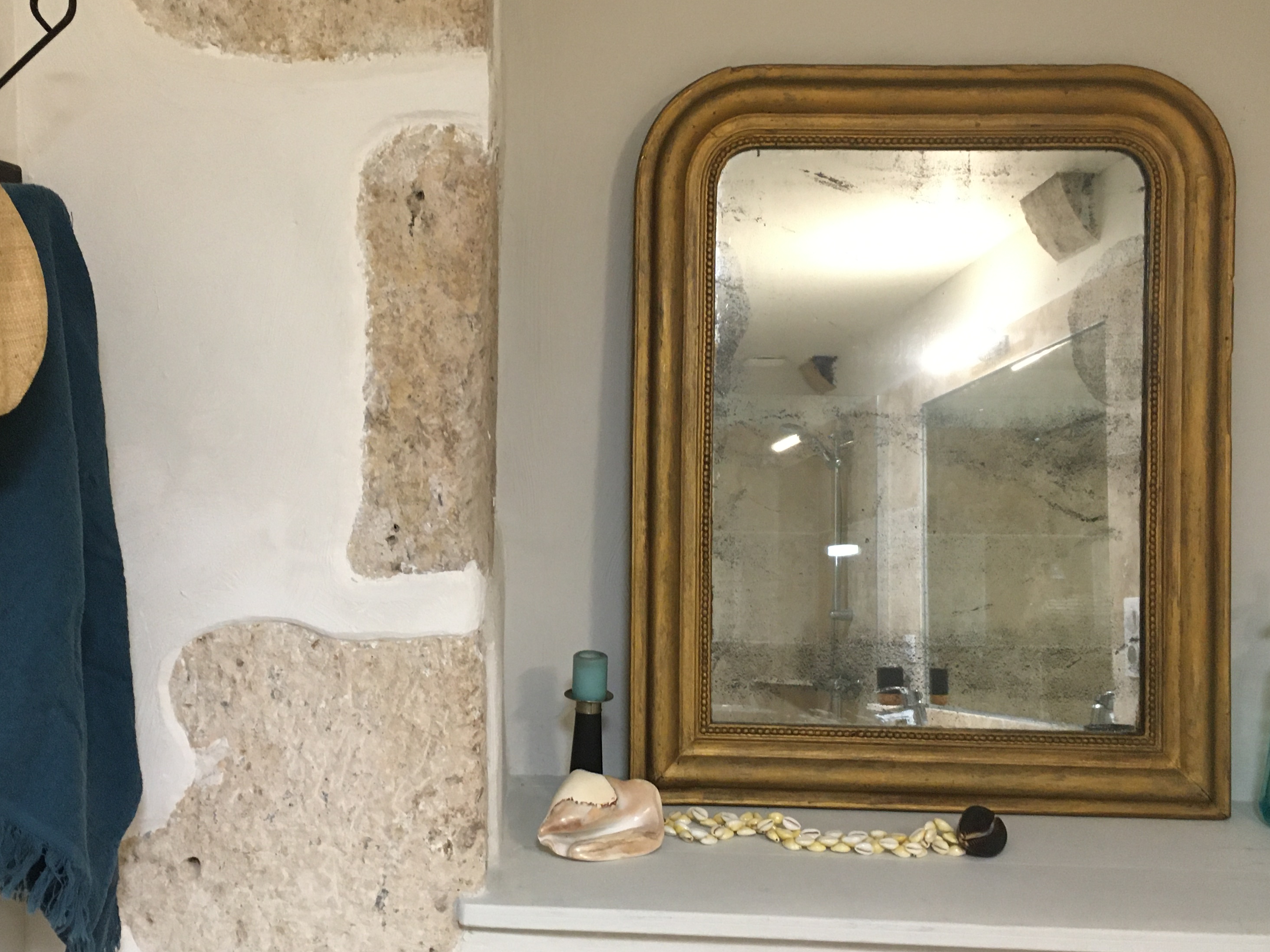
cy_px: 501
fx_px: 1467
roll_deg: -0.2
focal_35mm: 40
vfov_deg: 35.9
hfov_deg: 46.6
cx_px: 521
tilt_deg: -3.8
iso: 200
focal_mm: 4.15
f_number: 2.2
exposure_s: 1/33
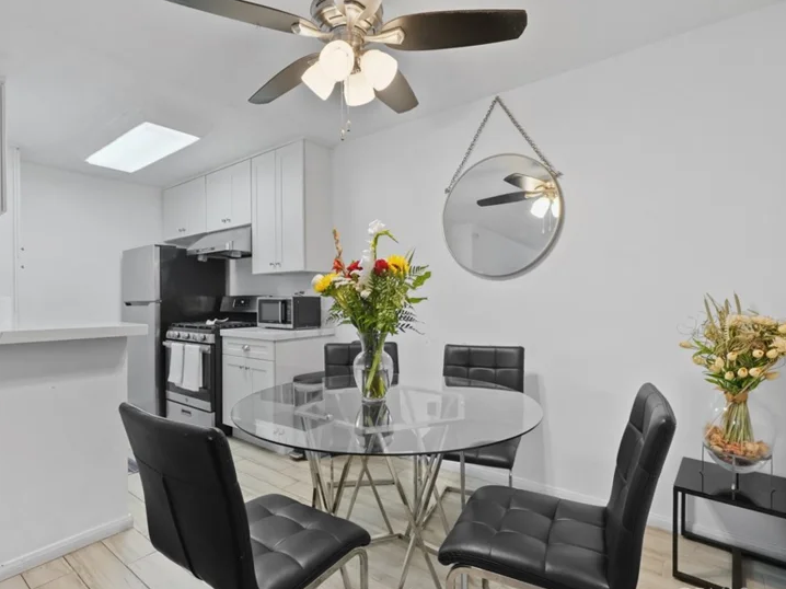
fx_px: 409
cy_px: 302
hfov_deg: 87.6
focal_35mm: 18
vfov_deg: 71.6
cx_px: 365
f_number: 7.1
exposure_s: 1/25
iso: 4000
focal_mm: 16
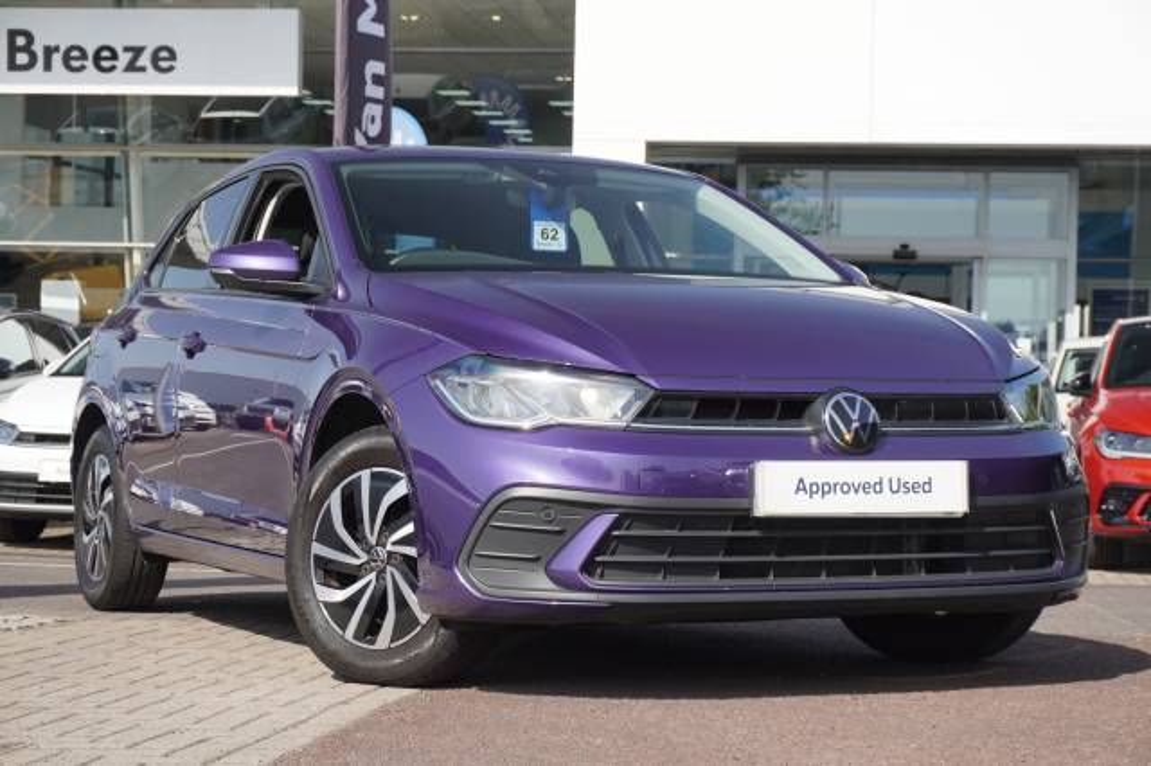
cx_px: 576
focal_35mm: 75
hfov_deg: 27.0
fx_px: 2397
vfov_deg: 18.2
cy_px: 383
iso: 100
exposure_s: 1/125
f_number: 7.1
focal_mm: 50
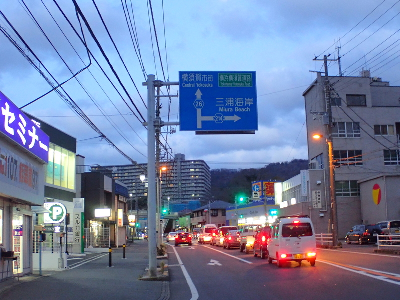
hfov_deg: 33.8
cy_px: 150
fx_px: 659
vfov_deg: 25.7
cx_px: 200
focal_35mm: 57
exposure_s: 1/25
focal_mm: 10.29
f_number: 3.5
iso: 800
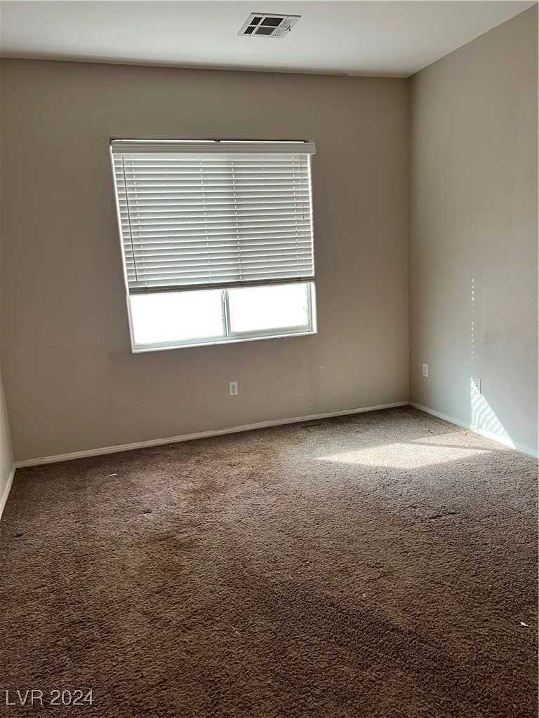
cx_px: 270
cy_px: 359
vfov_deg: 67.3
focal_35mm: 26
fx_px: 540
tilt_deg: -7.3
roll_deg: +3.9
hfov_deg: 53.1
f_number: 1.5
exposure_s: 1/60
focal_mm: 5.7
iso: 100
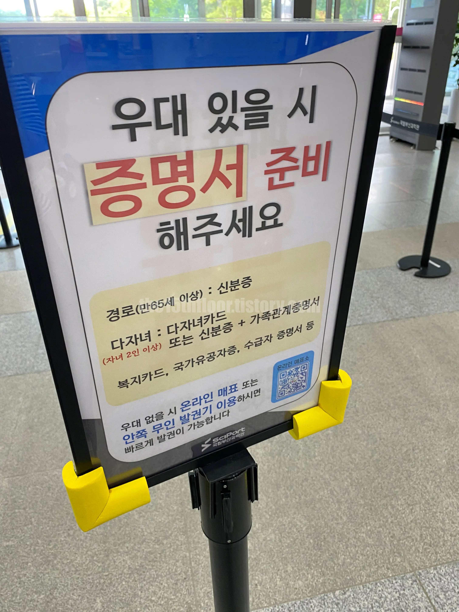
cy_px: 306
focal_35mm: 26
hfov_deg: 53.1
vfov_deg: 67.3
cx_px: 230
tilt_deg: -26.3
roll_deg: +0.3
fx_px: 460
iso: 80
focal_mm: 4.25
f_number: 1.8
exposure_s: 1/60
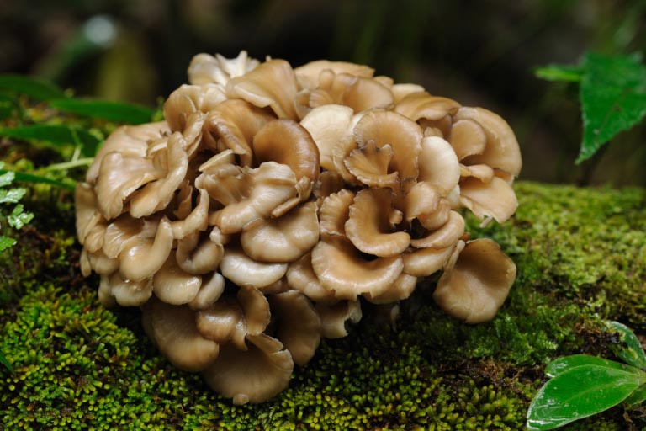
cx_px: 323
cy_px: 216
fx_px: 1884
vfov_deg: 13.0
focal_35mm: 105
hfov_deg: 19.5
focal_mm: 105
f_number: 8
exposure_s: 1/10
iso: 100
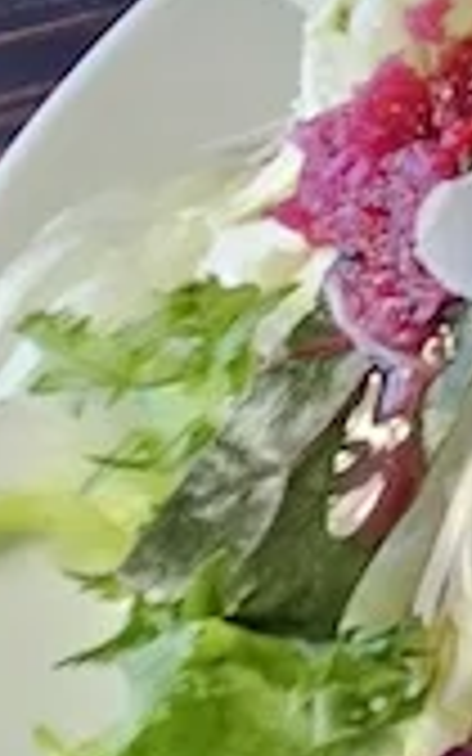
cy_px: -362
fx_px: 1523
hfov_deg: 9.0
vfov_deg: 22.9
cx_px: 1744
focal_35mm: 74
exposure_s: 1/60
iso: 320
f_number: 2.2
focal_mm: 2.2
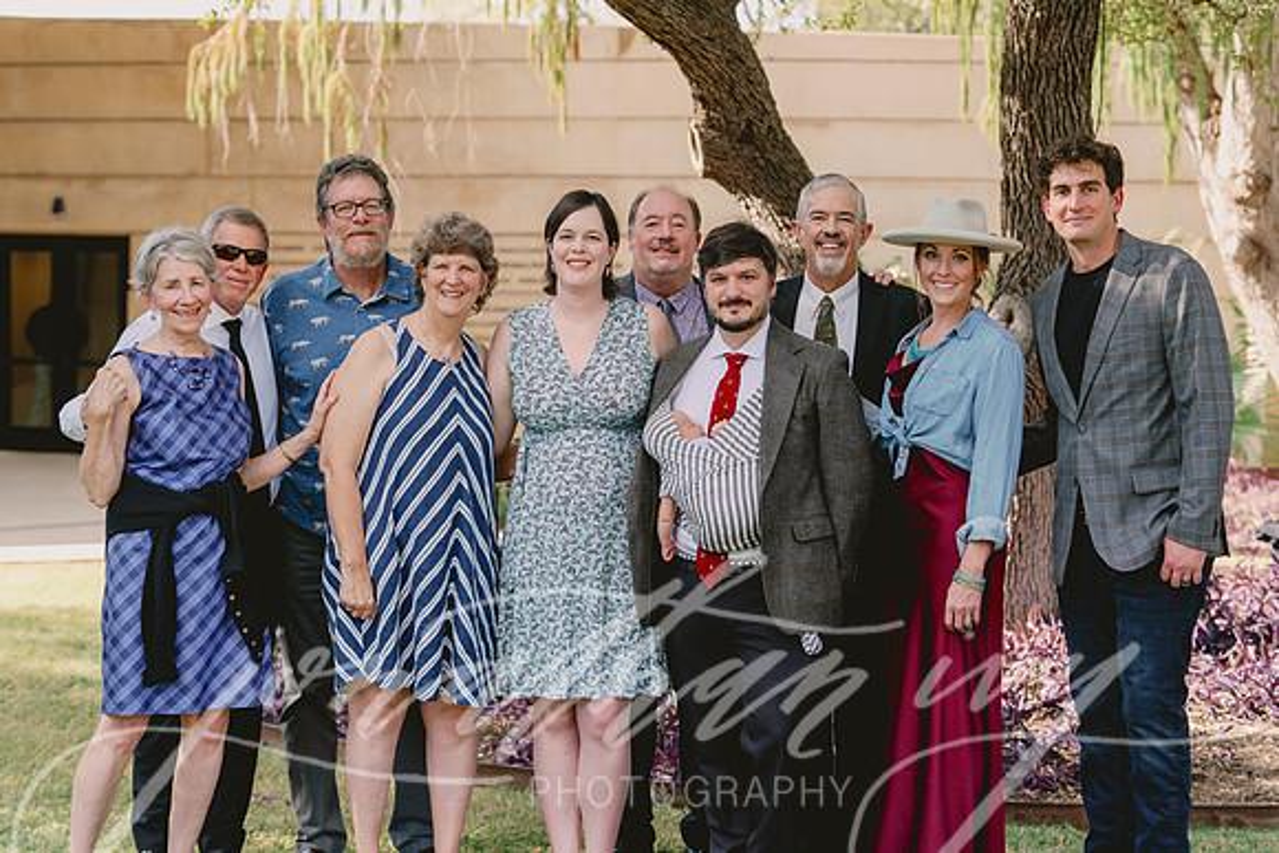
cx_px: 640
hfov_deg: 26.3
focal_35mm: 77
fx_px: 2736
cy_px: 426
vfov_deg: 17.7
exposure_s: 1/320
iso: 320
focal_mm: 77
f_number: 4
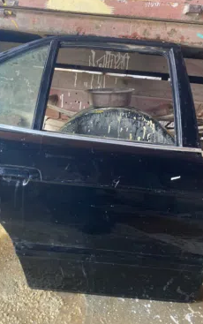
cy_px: 158
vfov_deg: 62.8
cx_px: 87
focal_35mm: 30
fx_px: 265
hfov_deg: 41.8
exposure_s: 1/60
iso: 200
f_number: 1.8
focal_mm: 4.25
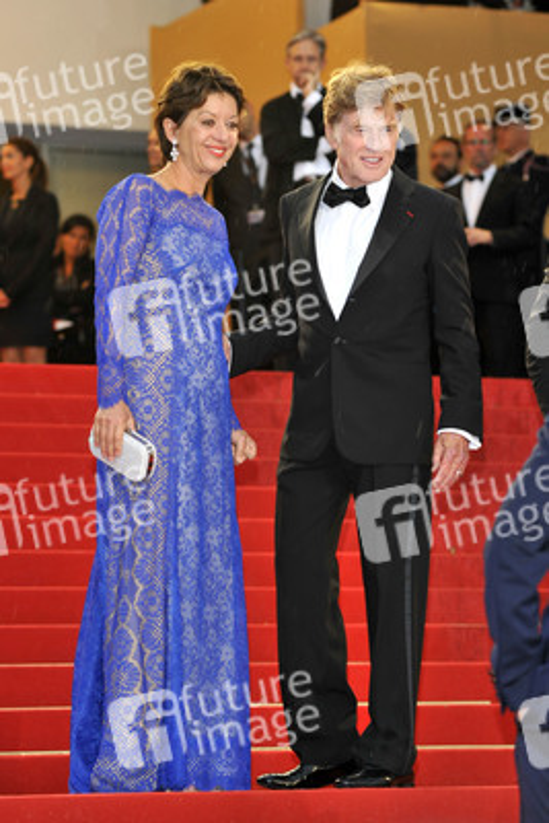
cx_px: 274
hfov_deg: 11.4
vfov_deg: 17.1
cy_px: 412
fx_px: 2742
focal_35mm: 120
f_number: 5
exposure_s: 1/250
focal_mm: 120
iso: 500
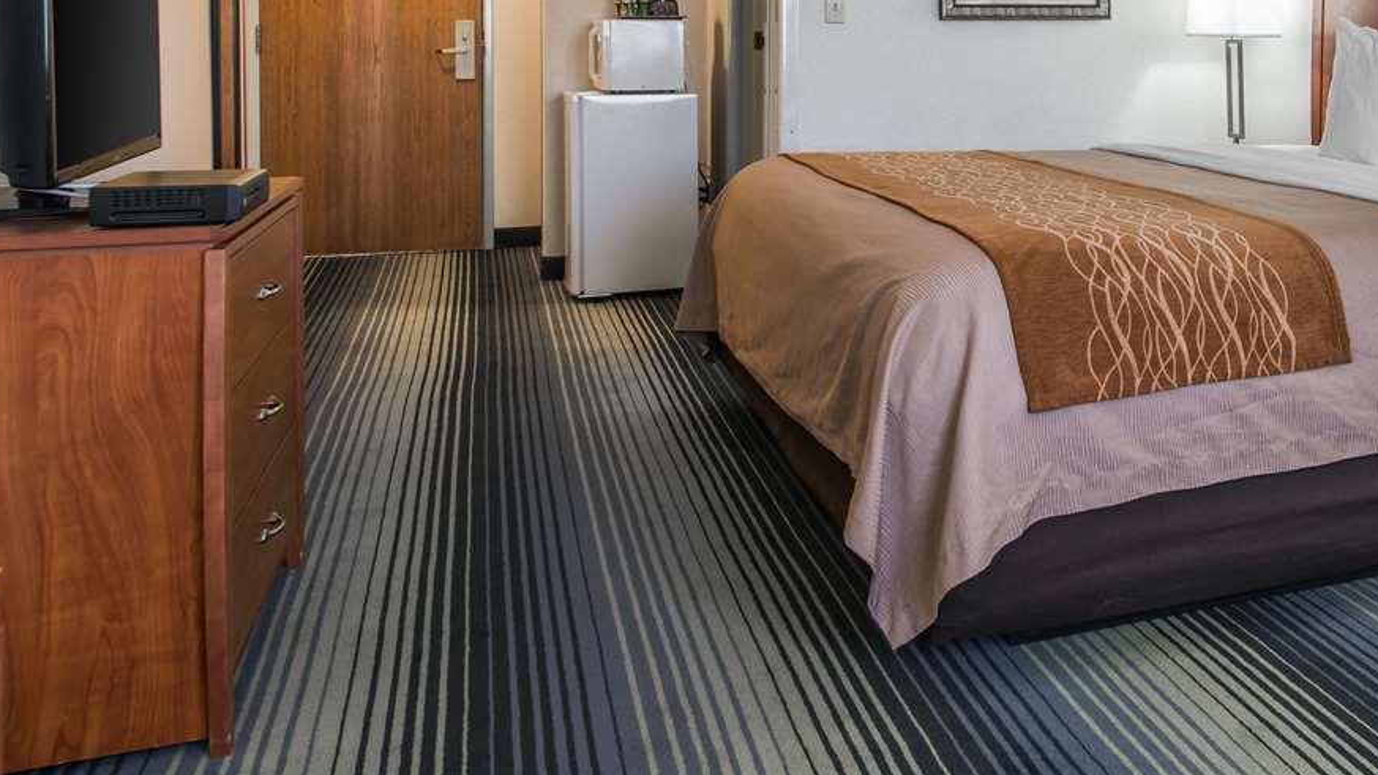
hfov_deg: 52.4
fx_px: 1315
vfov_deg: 31.3
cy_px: 80
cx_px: 1065
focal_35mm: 36
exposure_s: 1/4
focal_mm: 20
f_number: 8
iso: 200
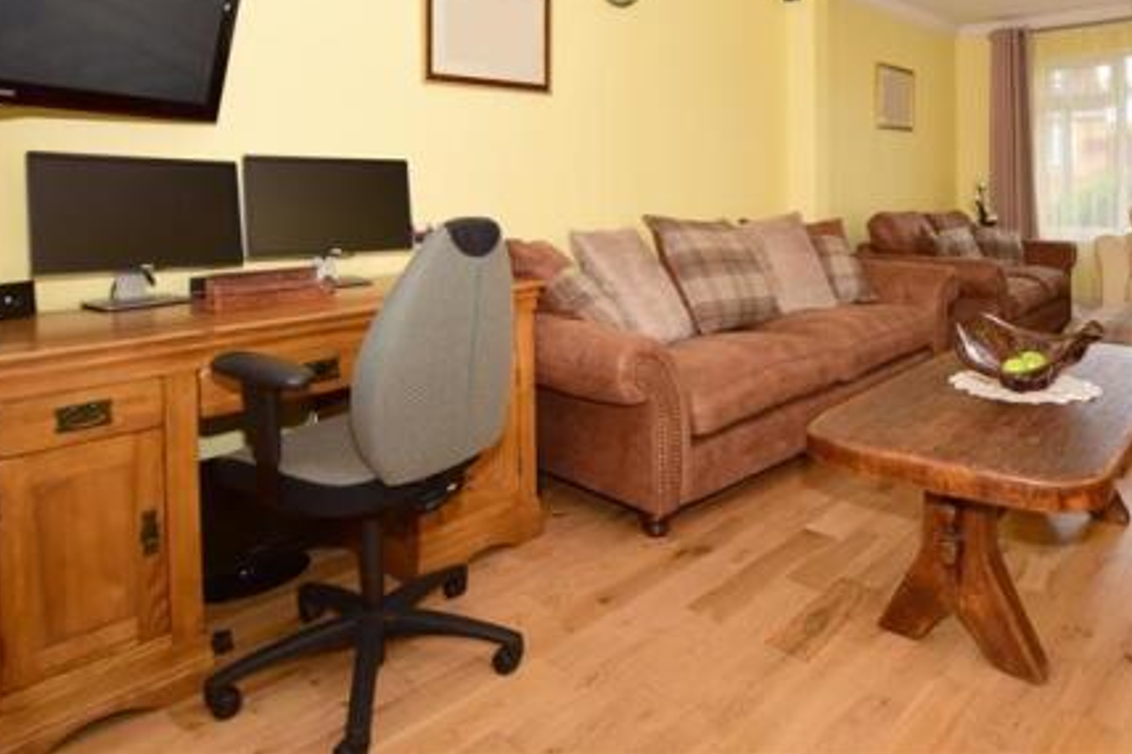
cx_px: 659
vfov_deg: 52.4
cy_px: 179
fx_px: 723
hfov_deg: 75.6
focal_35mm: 23
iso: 200
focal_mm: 10
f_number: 6.3
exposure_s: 1/160
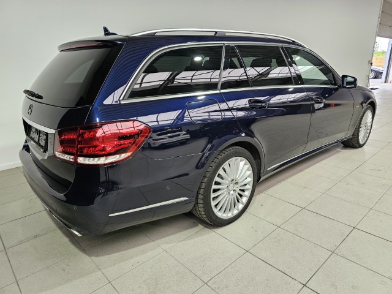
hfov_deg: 73.9
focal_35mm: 23
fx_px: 260
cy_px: 147
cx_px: 196
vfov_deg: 58.9
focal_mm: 6.3
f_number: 1.7
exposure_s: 1/100
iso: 80
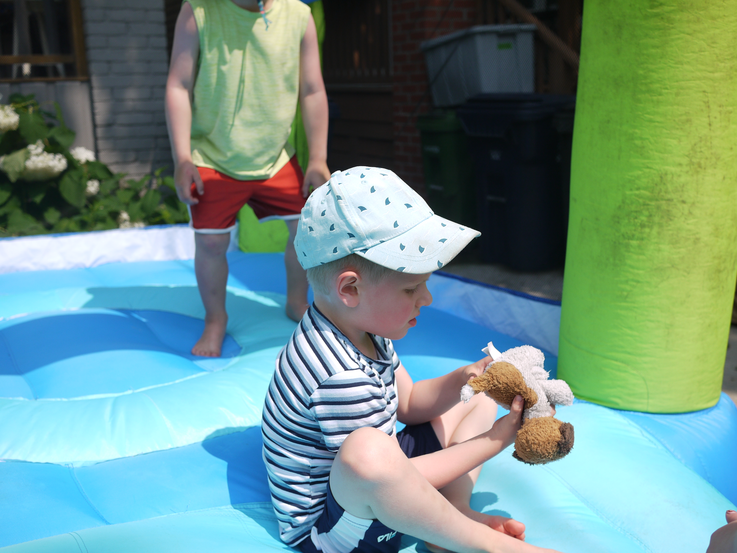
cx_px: 368
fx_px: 852
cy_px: 276
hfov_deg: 46.8
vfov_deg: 36.0
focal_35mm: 40
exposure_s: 1/2000
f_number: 2.8
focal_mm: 20
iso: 100
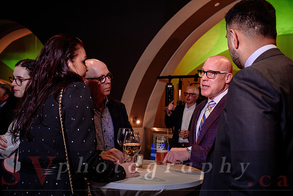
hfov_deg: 46.4
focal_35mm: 42
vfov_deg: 31.9
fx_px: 342
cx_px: 146
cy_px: 98
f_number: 4
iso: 800
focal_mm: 42
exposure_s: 1/60
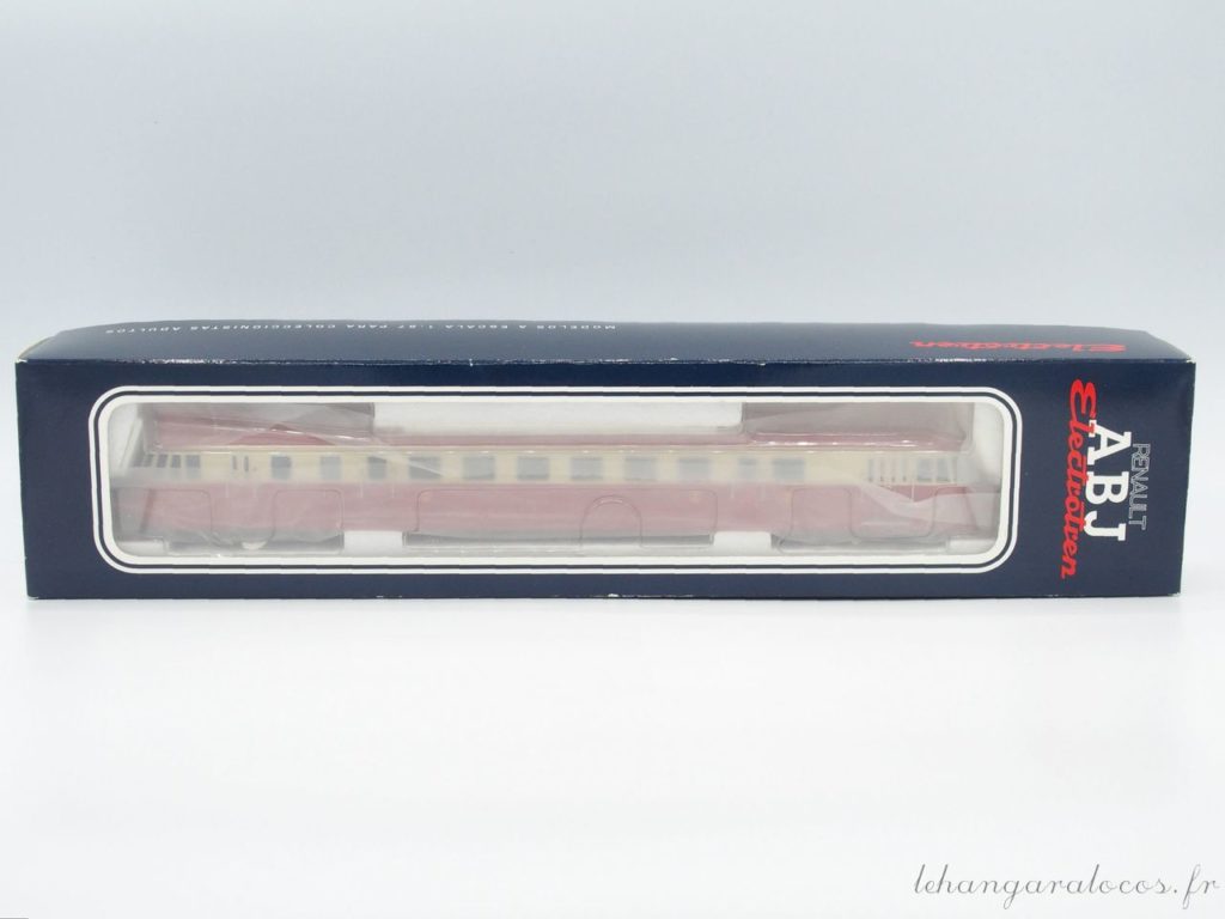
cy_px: 460
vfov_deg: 25.7
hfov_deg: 33.8
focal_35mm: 57
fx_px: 2017
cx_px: 612
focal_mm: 12
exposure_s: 1/400
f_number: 4.5
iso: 400
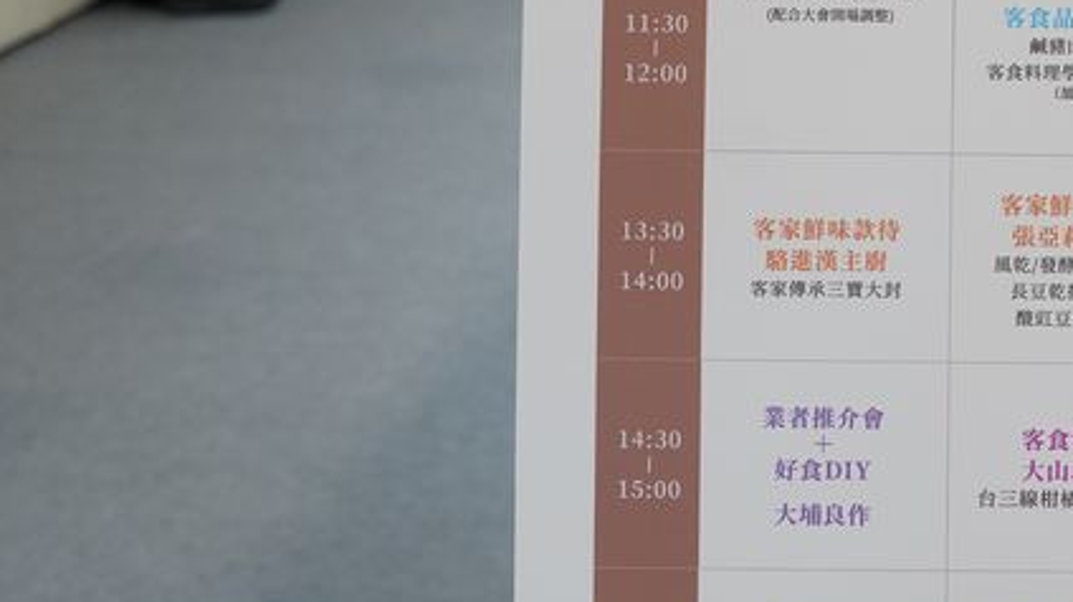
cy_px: 230
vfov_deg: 13.1
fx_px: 2616
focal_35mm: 92
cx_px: 1172
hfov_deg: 22.0
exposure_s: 1/160
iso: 1600
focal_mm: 31
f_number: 4
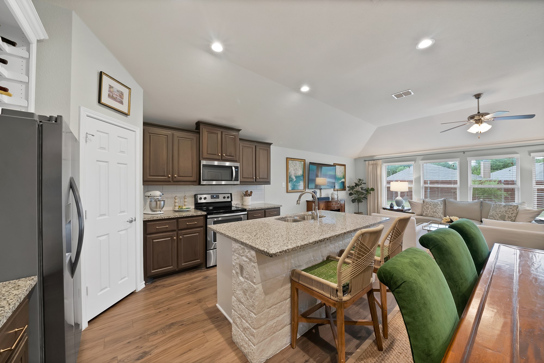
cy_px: 182
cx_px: 272
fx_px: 181
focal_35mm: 12
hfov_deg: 112.6
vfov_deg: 90.1
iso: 640
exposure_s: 1/2
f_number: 9
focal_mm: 12
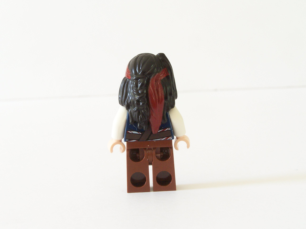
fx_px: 663
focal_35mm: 75
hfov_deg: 26.0
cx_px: 153
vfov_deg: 19.6
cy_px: 114
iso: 200
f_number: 7.1
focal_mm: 12.4
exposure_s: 1/10
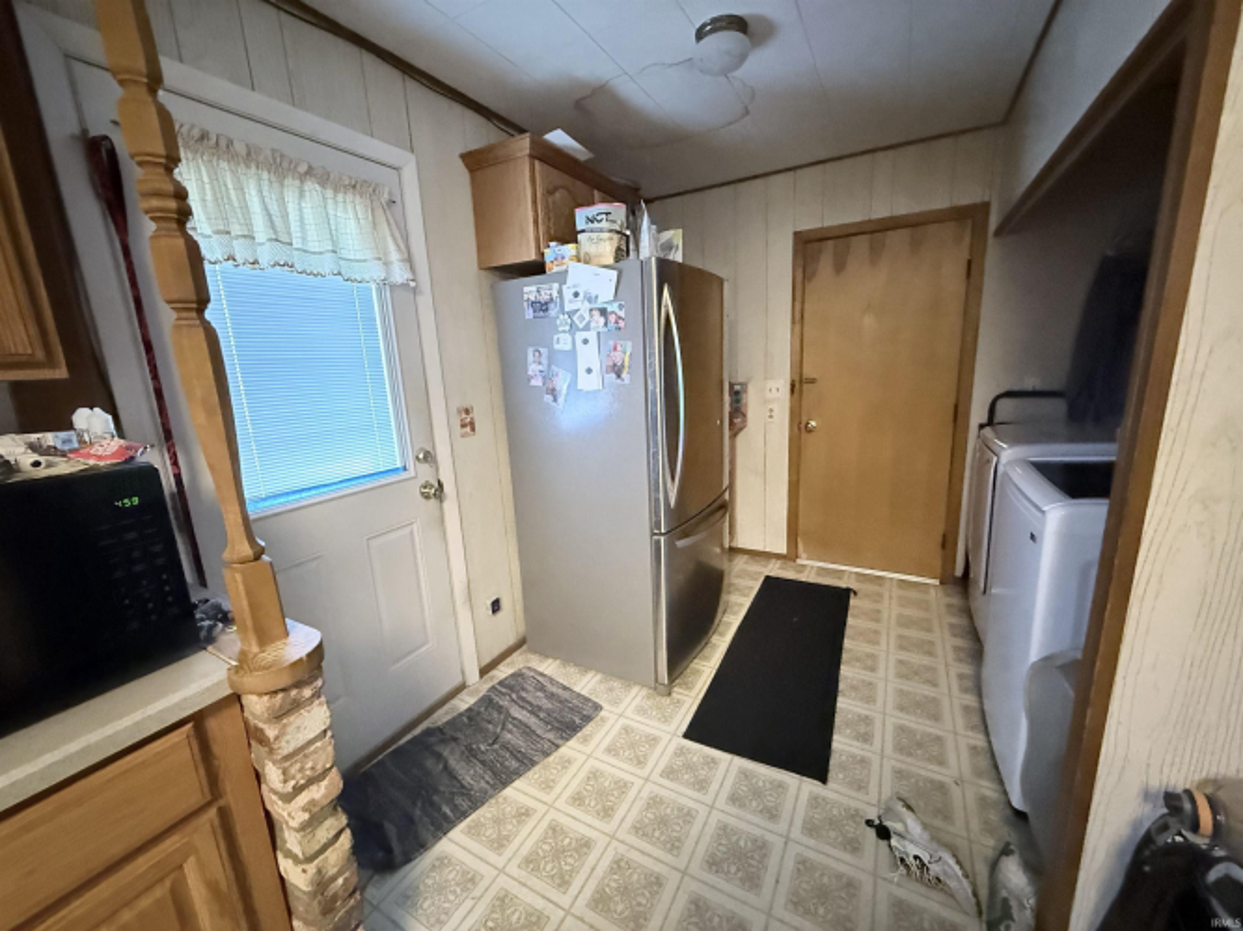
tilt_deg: -11.2
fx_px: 503
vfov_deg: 85.7
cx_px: 622
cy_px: 466
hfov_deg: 102.1
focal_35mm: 14
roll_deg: +3.3
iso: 1250
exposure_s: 1/40
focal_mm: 2.22
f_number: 2.2
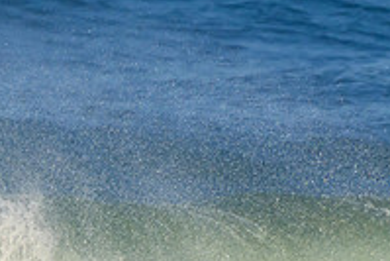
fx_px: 28707
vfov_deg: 0.5
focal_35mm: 2648
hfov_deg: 0.8
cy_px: 356
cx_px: -183
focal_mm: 850
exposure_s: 1/3200
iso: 1600
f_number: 11
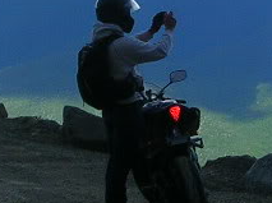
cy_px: 36
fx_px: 1436
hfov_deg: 10.8
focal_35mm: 183
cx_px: 226
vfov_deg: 8.1
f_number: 5.6
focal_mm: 5.8
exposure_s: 1/242
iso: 50
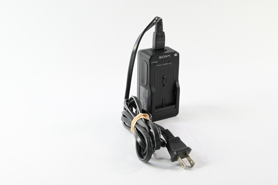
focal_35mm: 47
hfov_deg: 41.9
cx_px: 139
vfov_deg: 28.6
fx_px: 363
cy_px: 92
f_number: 10
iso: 2000
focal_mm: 47
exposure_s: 1/100
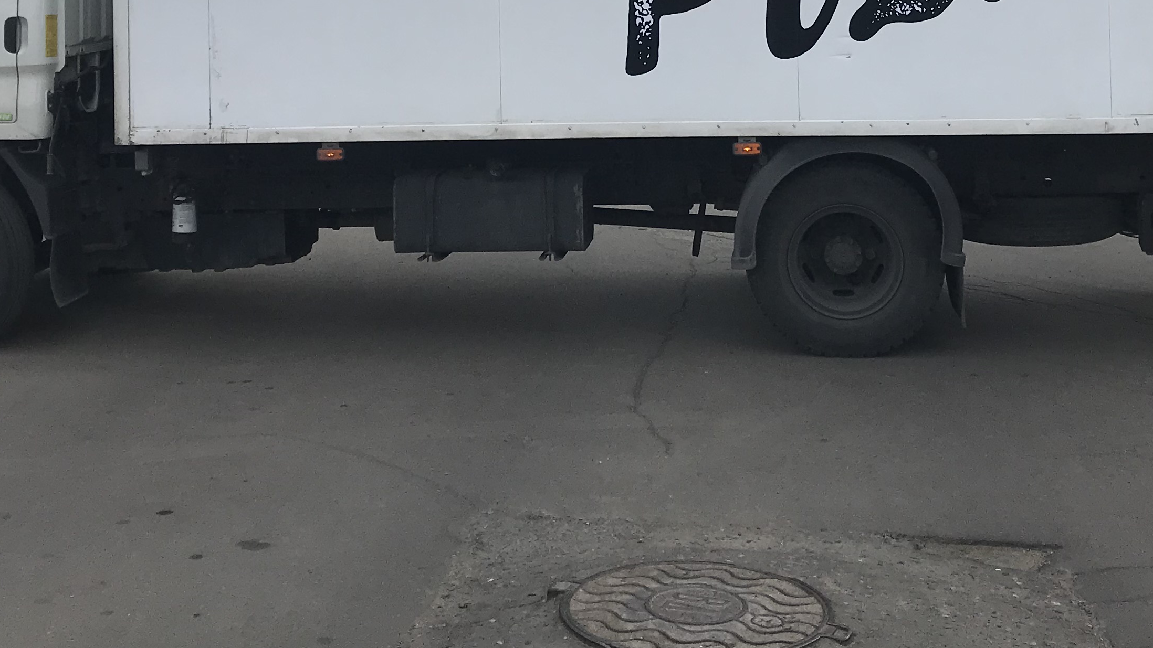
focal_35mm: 56
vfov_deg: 20.6
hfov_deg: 37.2
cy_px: -26
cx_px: 591
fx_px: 1712
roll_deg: -0.3
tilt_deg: -1.6
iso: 20
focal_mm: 3.99
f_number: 1.8
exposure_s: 1/1953
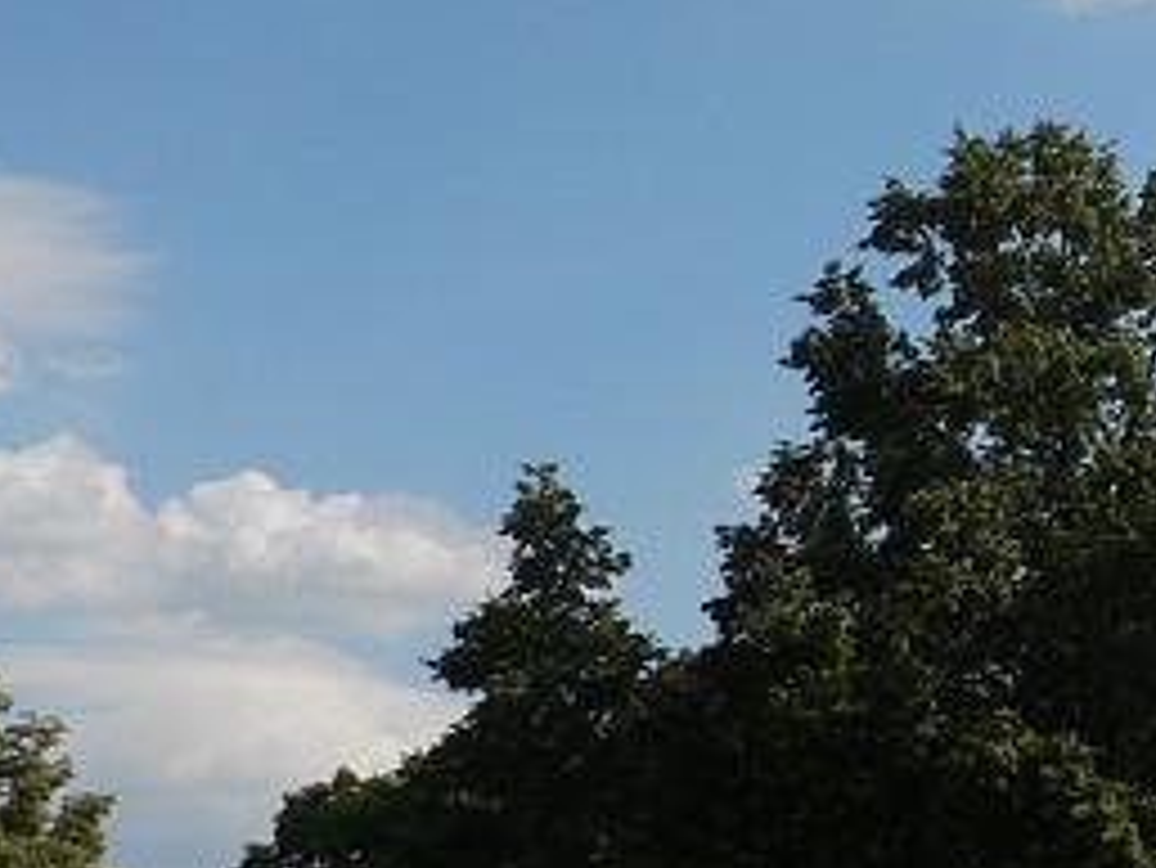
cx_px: 1669
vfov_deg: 13.1
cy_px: 112
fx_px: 3742
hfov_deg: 16.2
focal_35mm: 112
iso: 80
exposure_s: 1/640
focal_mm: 6
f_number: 5.6
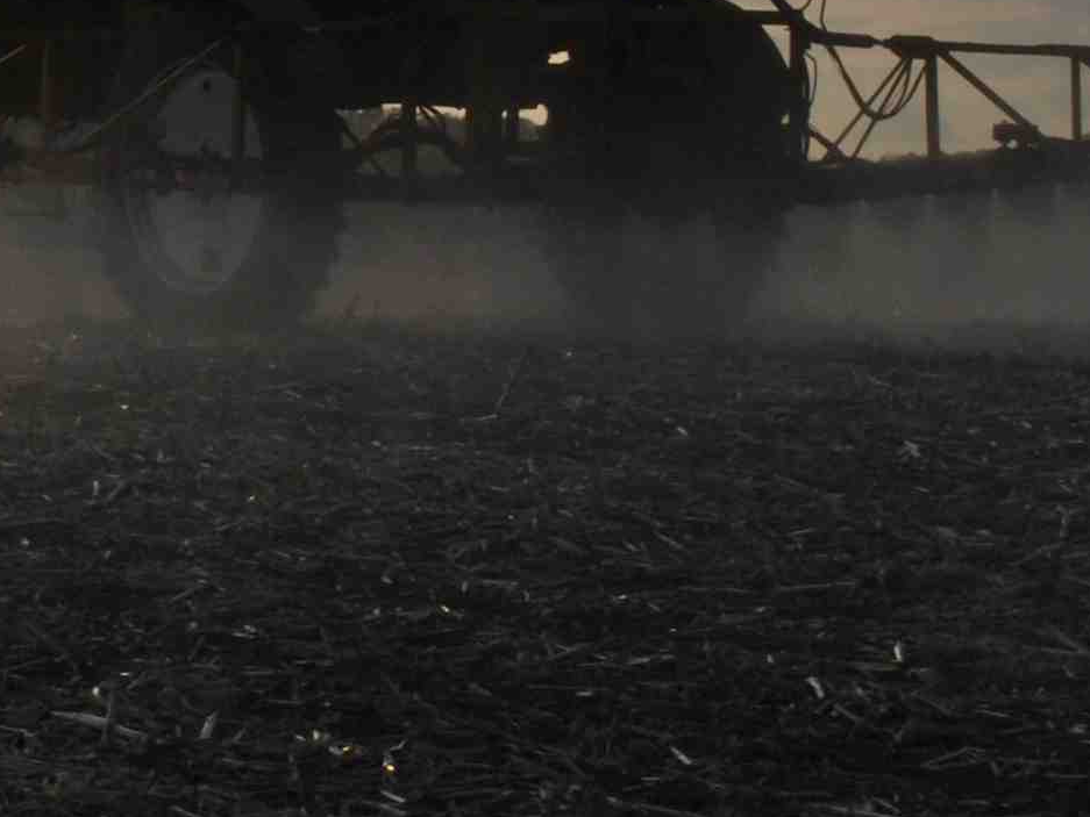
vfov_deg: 8.5
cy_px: -91
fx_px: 5448
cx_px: 101
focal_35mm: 173
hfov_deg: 11.4
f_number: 18
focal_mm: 29
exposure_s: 1/200
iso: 100
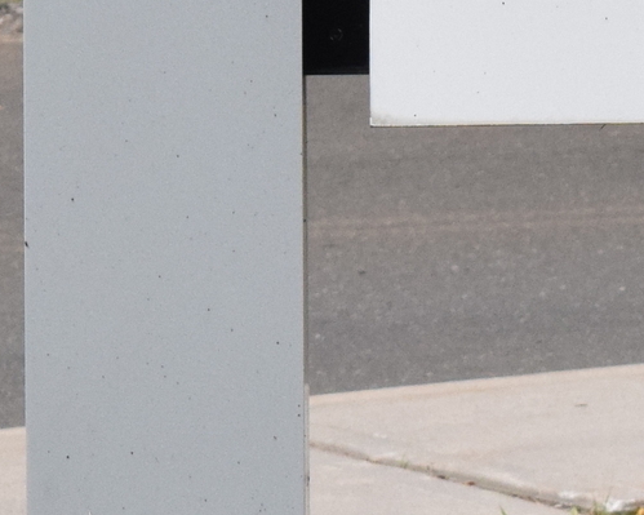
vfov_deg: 3.4
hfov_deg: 4.2
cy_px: -684
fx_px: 8594
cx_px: 1382
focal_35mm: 451
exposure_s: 1/3200
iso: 1600
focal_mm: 52
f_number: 8
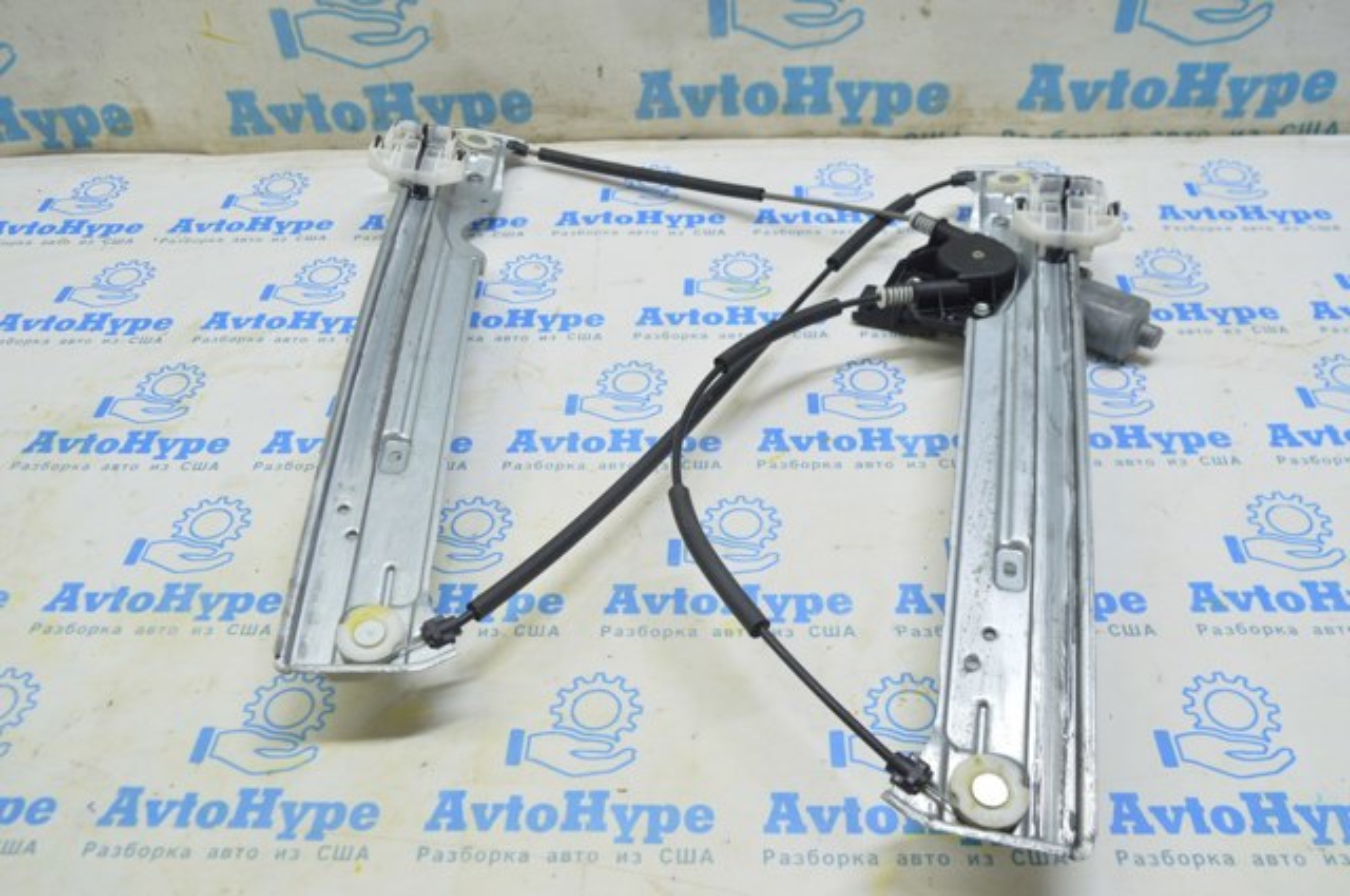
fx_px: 1180
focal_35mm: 32
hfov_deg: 59.6
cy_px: 448
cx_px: 675
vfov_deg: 41.6
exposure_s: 1/20
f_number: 5.6
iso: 400
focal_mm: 21
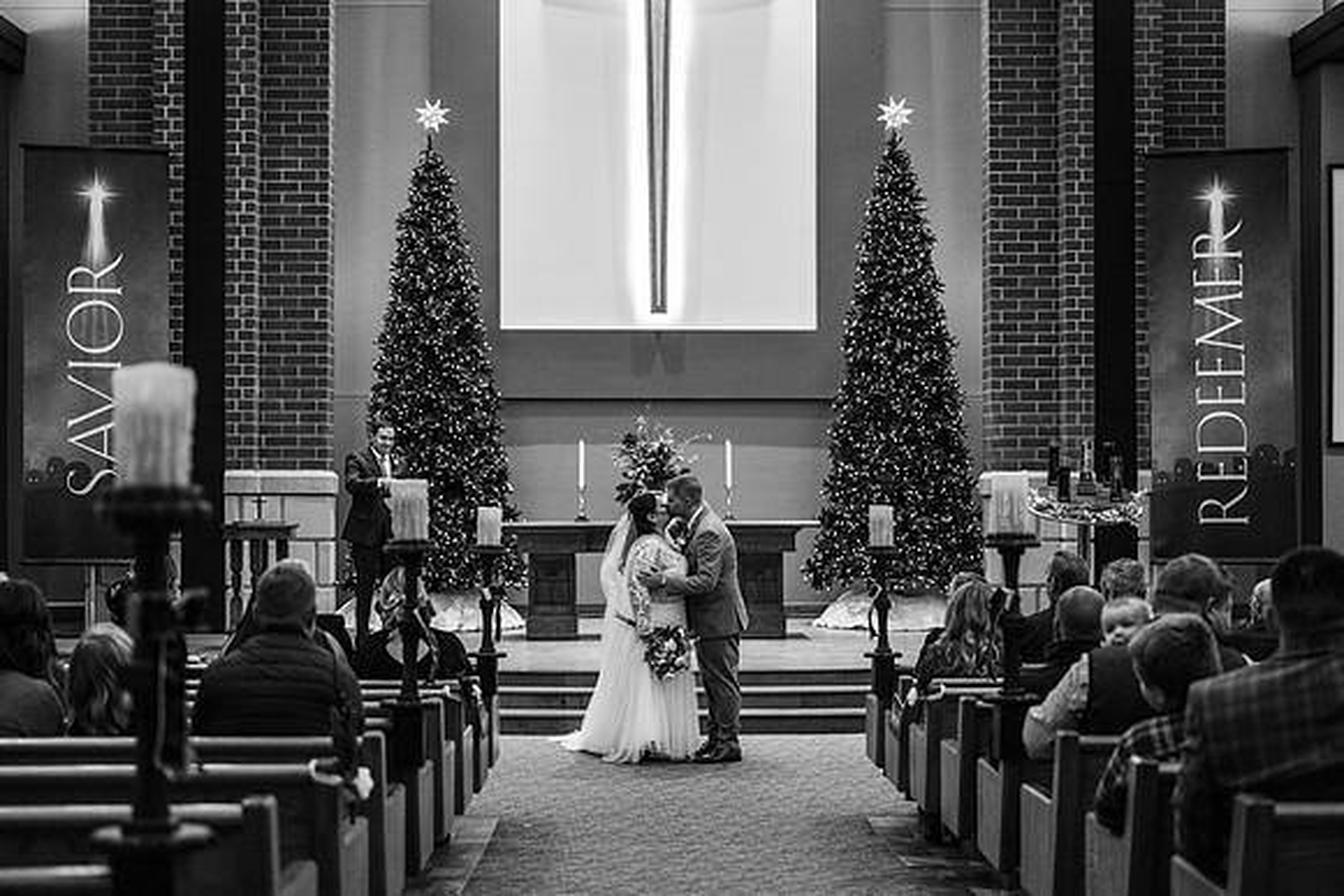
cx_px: 672
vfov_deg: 23.6
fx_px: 2149
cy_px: 448
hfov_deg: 34.7
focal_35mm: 58
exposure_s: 1/250
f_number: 2.8
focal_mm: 57
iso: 2000
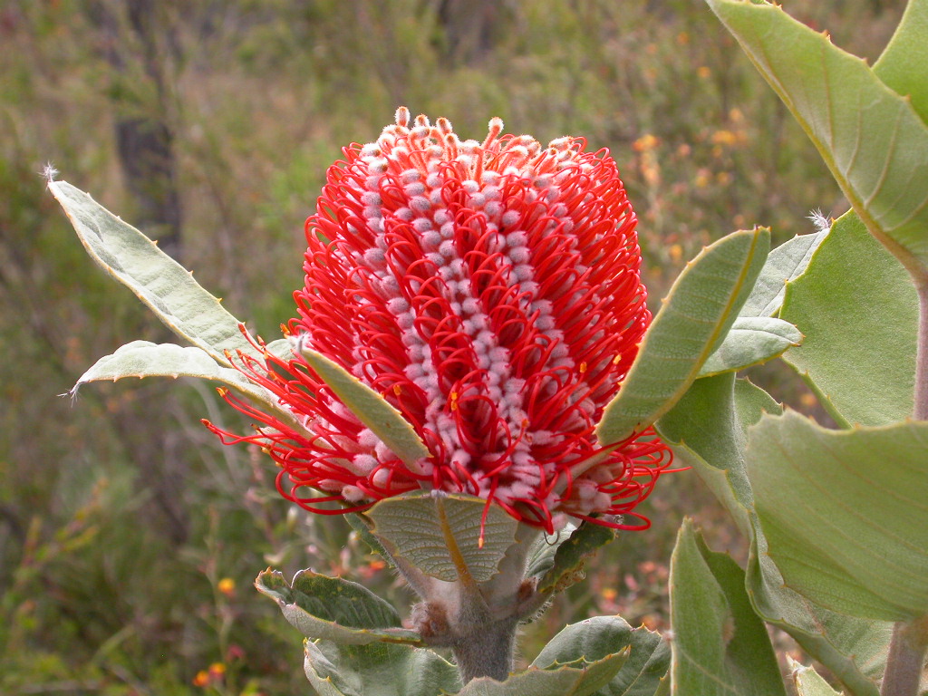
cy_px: 348
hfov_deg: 25.0
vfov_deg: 18.9
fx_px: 2091
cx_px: 464
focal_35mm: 78
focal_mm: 16.2
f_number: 6.3
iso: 100
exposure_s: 1/142
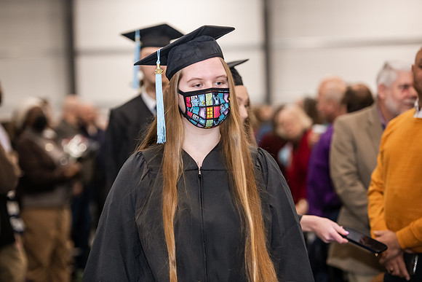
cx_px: 211
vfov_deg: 11.4
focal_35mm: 120
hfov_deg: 17.1
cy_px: 141
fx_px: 1407
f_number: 3.2
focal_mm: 120
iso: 2500
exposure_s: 1/200
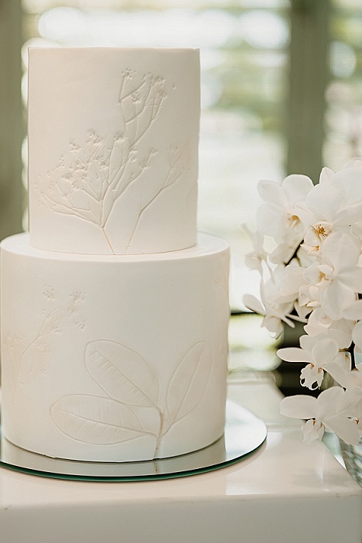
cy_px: 267
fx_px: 1146
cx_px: 131
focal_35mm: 76
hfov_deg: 17.9
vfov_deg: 26.7
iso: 125
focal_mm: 50
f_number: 1.4
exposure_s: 1/250
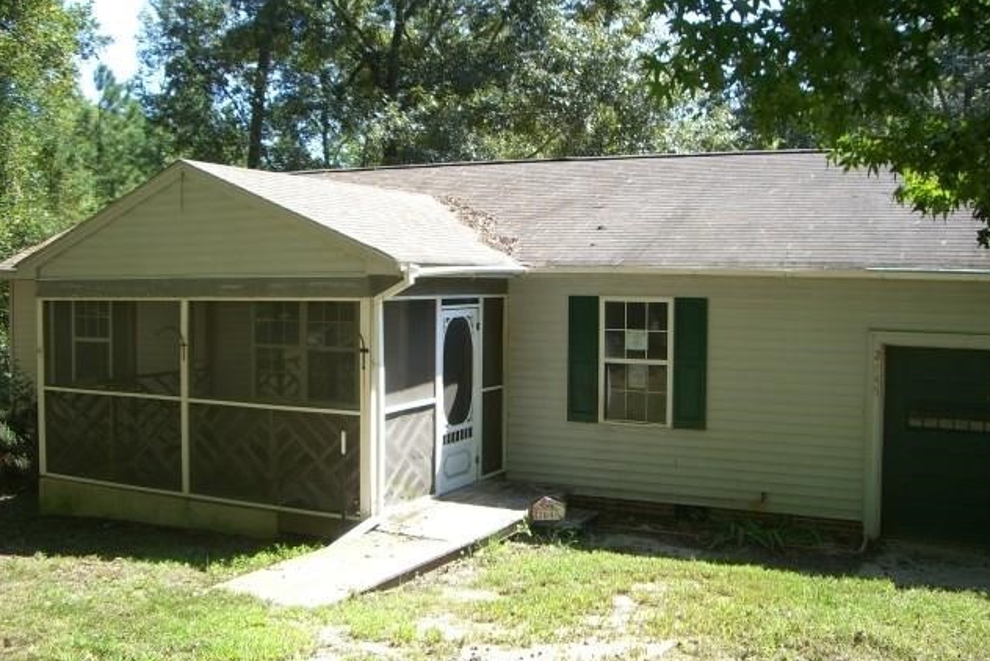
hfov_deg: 48.4
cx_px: 498
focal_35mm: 40
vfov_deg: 33.4
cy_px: 321
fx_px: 1100
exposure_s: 1/320
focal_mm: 6.2
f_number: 2.7
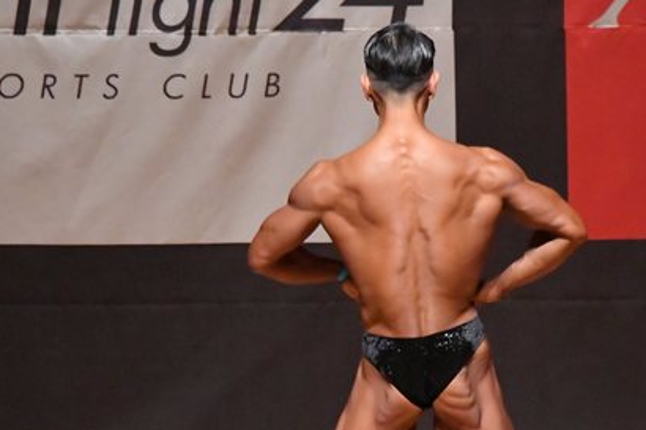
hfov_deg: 4.0
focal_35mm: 510
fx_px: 9148
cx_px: 455
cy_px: 369
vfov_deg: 2.7
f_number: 5.6
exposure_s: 1/400
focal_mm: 180
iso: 12800
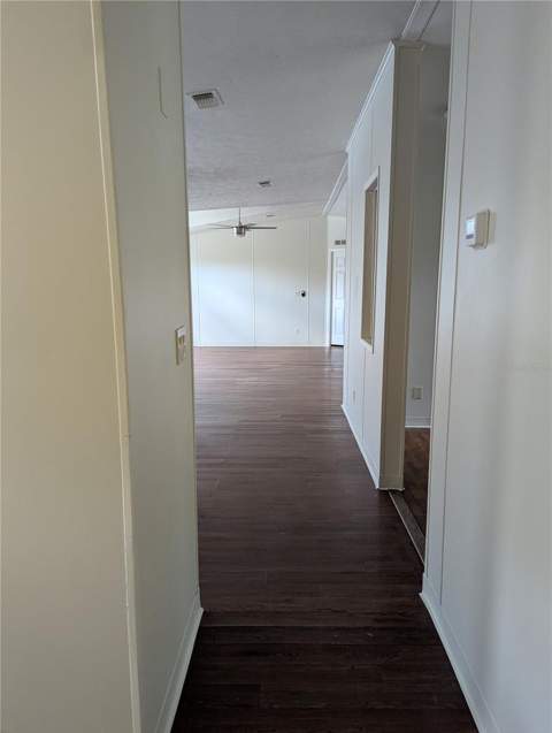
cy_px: 366
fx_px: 509
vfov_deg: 71.5
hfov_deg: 57.0
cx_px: 276
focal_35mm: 24
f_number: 1.85
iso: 218
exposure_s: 1/120
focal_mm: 6.81
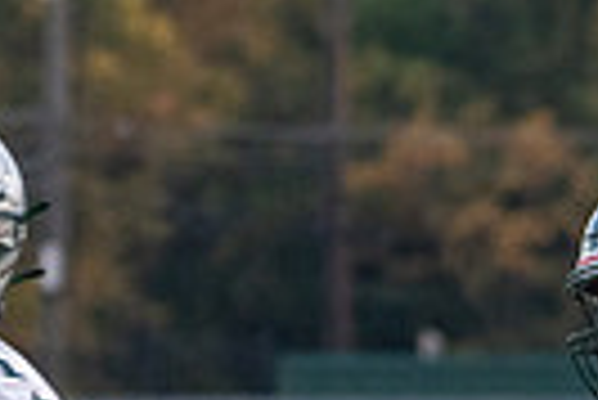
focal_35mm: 949
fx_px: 15781
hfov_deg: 2.2
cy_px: 900
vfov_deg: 1.4
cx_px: 730
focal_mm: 173
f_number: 5.6
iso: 2500
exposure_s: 1/1000
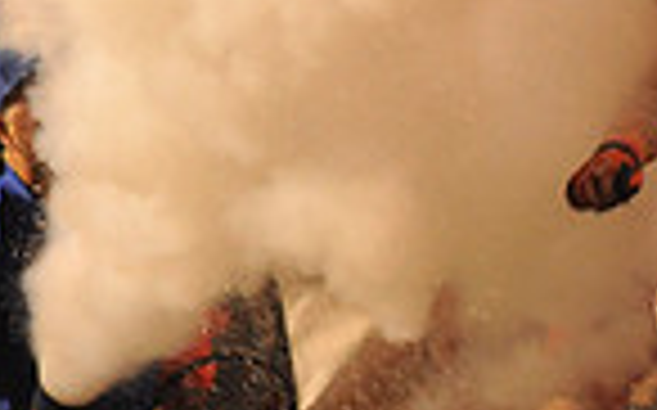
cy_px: 126
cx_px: 1170
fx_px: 10502
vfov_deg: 2.2
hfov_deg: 3.6
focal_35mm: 587
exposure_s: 1/160
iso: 5000
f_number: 7.1
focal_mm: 145
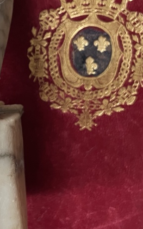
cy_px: 71
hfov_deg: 18.6
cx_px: -21
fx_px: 418
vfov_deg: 30.3
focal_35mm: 67
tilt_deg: -85.3
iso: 125
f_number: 1.6
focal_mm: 4.2
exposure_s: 1/83
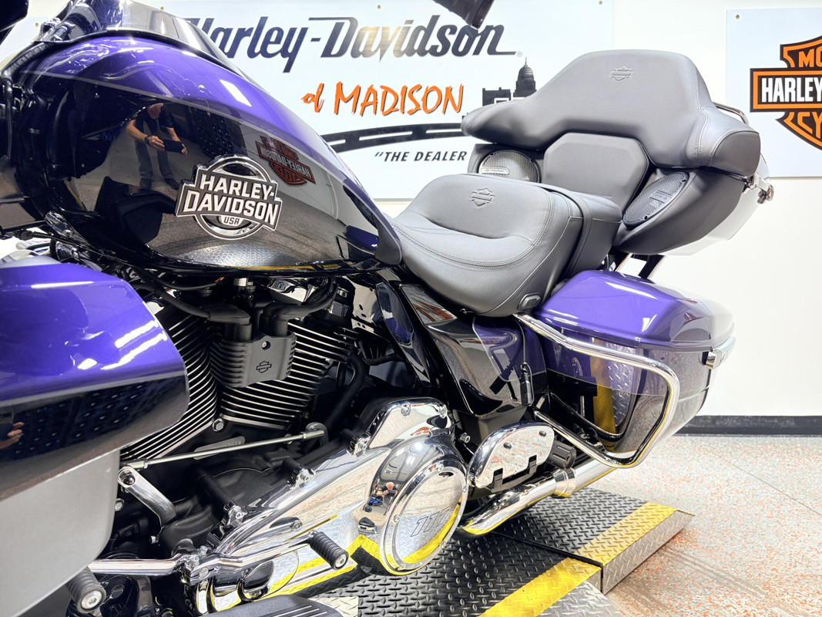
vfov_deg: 53.1
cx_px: 411
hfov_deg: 67.3
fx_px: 617
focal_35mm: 26
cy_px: 308
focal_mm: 5.96
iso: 64
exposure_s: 1/60
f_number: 1.6
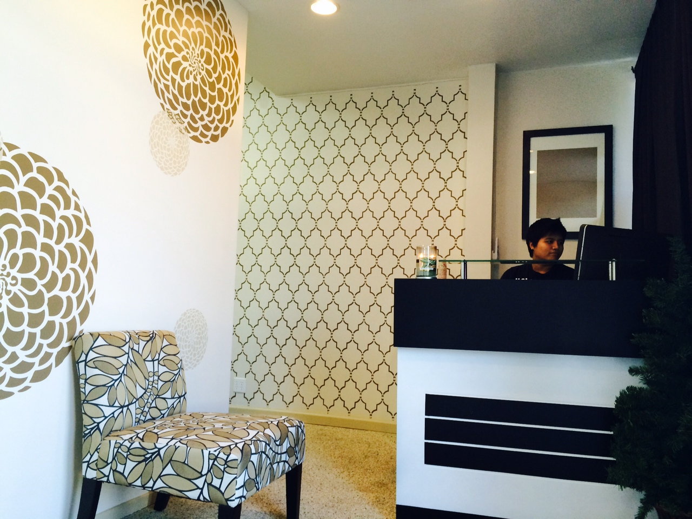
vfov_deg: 46.8
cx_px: 346
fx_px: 600
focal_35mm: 30
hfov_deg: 60.0
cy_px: 260
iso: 40
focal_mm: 4.12
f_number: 2.2
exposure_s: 1/30
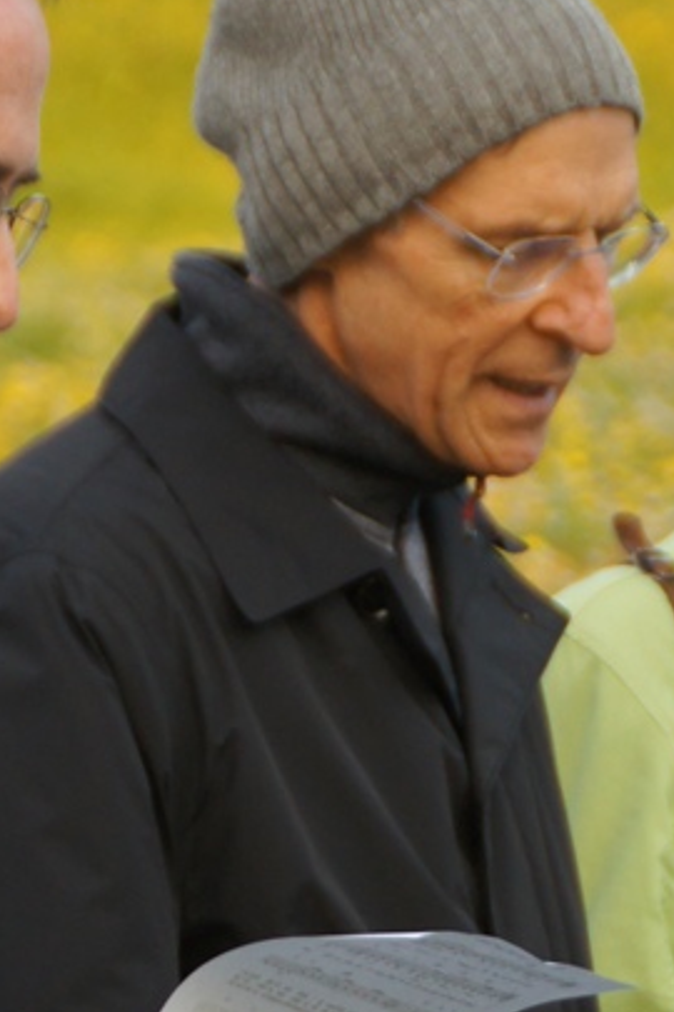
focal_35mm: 376
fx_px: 10549
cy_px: 1139
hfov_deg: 3.7
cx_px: 389
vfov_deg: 5.5
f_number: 5.6
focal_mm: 75
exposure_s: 1/125
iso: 400
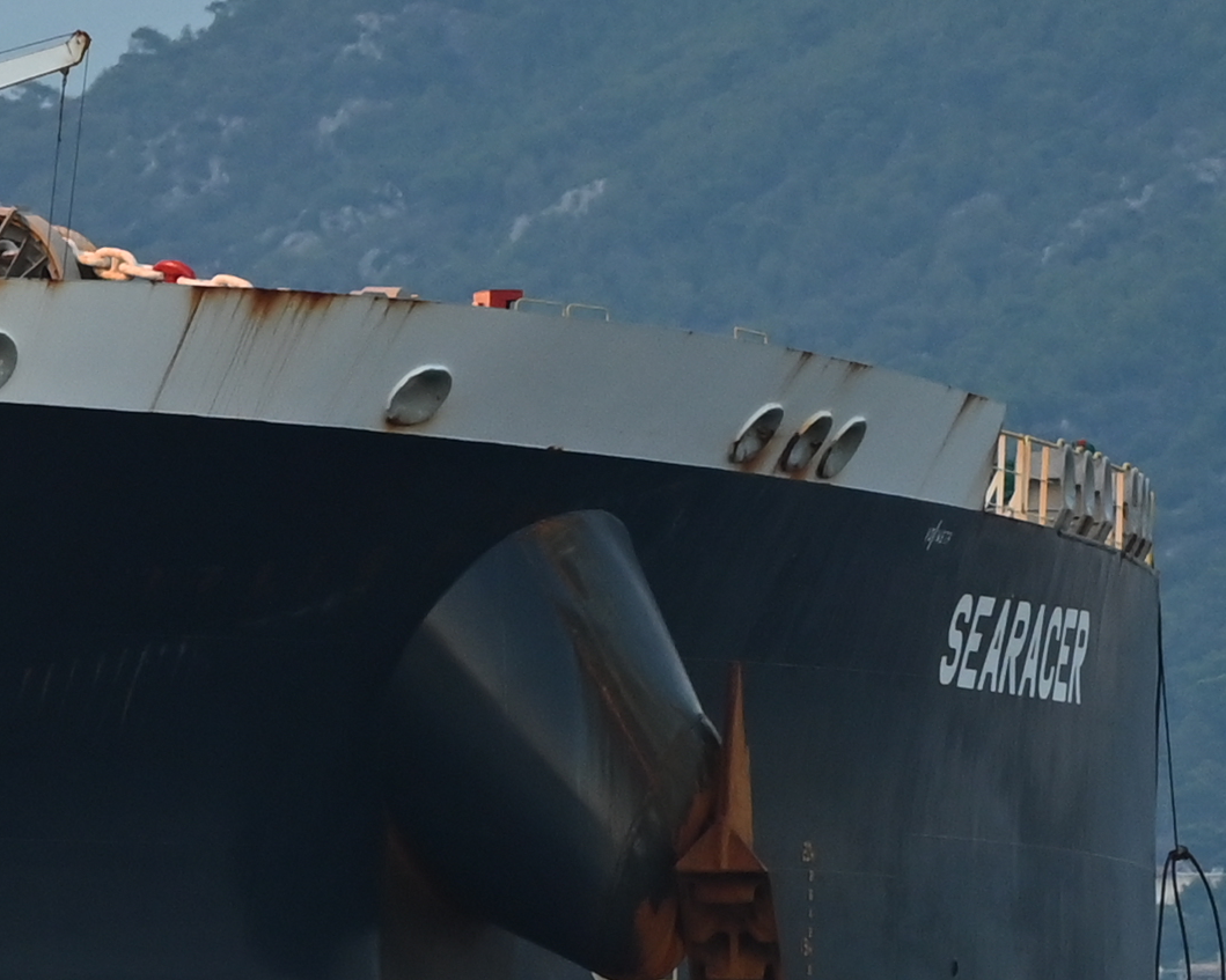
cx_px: -1985
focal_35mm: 1607
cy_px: 1
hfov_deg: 1.2
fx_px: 58304
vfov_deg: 1.0
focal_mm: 300
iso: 800
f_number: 7.1
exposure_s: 1/50
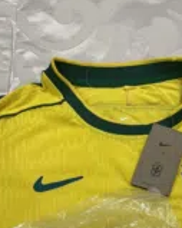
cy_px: 284
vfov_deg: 26.0
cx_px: 135
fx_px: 431
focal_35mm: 64
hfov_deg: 23.6
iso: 100
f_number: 1.6
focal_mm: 4.2
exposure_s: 1/100
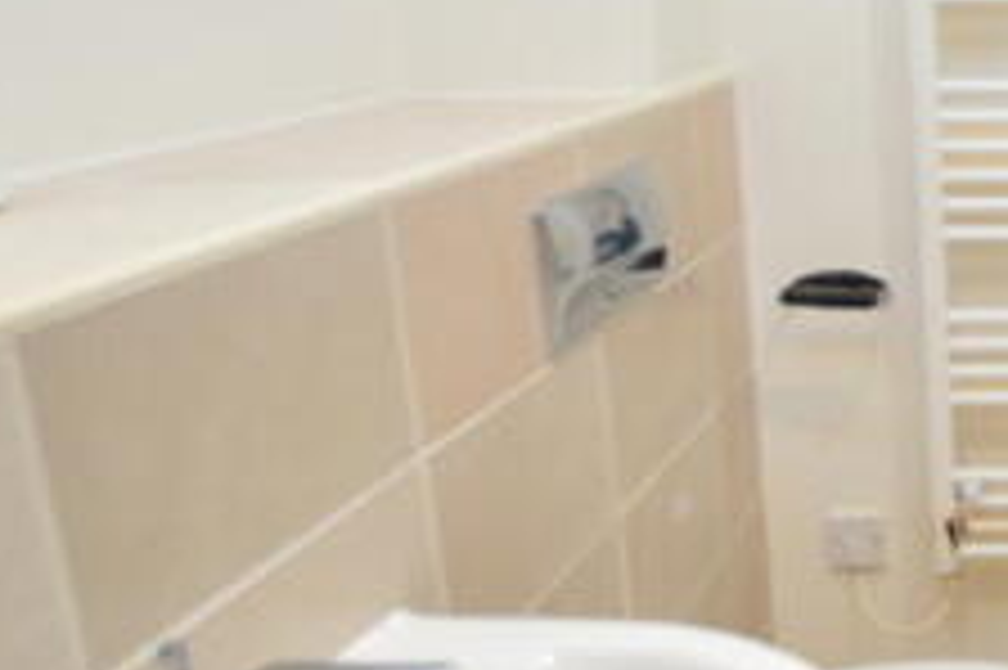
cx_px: 1166
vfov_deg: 30.5
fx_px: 1231
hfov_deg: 36.1
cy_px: 306
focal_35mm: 44
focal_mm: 10
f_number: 3.5
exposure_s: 1/15
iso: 800
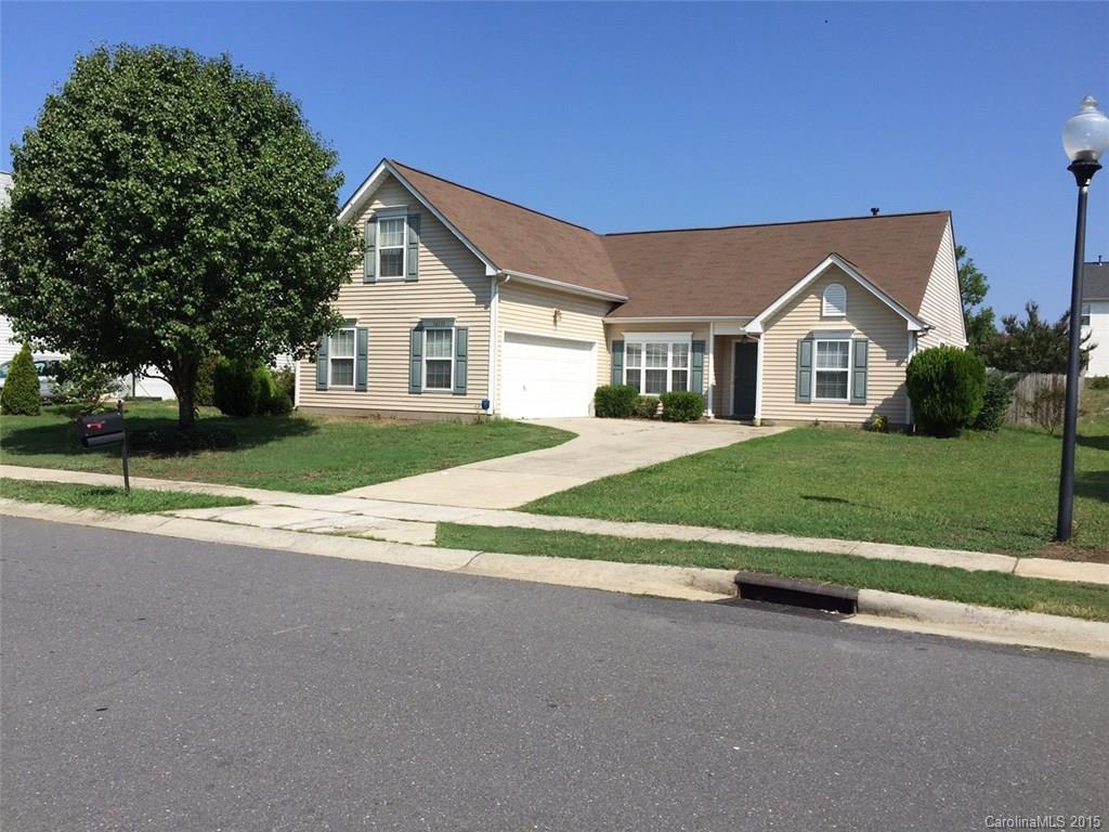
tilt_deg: -1.9
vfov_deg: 48.2
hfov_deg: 61.7
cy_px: 416
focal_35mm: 29
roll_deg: -3.0
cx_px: 554
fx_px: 929
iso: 32
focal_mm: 4.15
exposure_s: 1/2475
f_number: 2.2
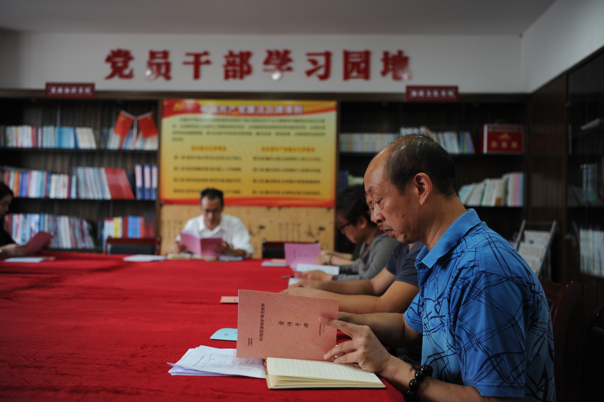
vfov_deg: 35.0
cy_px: 201
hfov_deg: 50.7
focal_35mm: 38
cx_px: 302
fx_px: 637
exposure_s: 1/200
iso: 1000
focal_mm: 38
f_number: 2.8
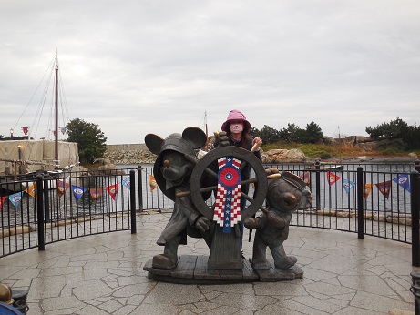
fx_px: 413
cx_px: 210
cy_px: 158
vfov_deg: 41.8
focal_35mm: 34
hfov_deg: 53.9
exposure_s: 1/30
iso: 125
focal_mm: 6.1
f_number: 3.4
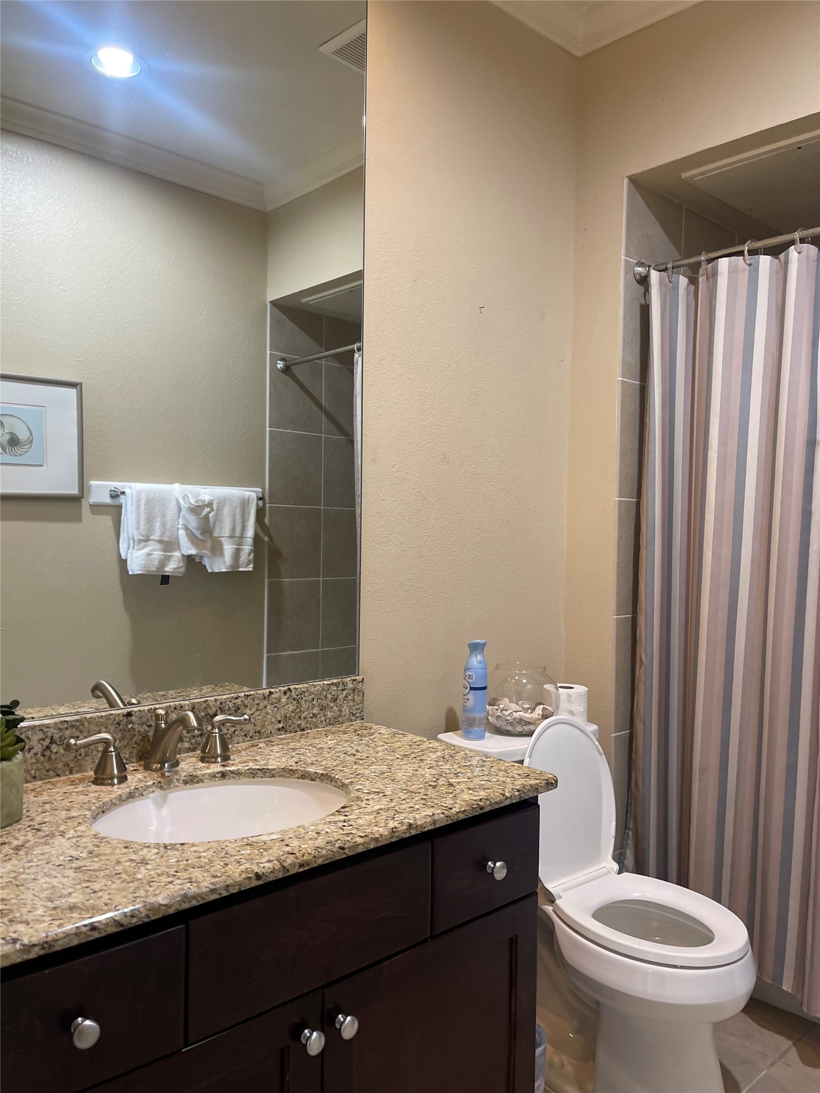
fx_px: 821
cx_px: 410
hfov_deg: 53.1
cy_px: 546
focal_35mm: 26
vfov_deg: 67.3
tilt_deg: -1.8
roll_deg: -0.5
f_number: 1.6
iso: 200
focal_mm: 5.1
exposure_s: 1/60
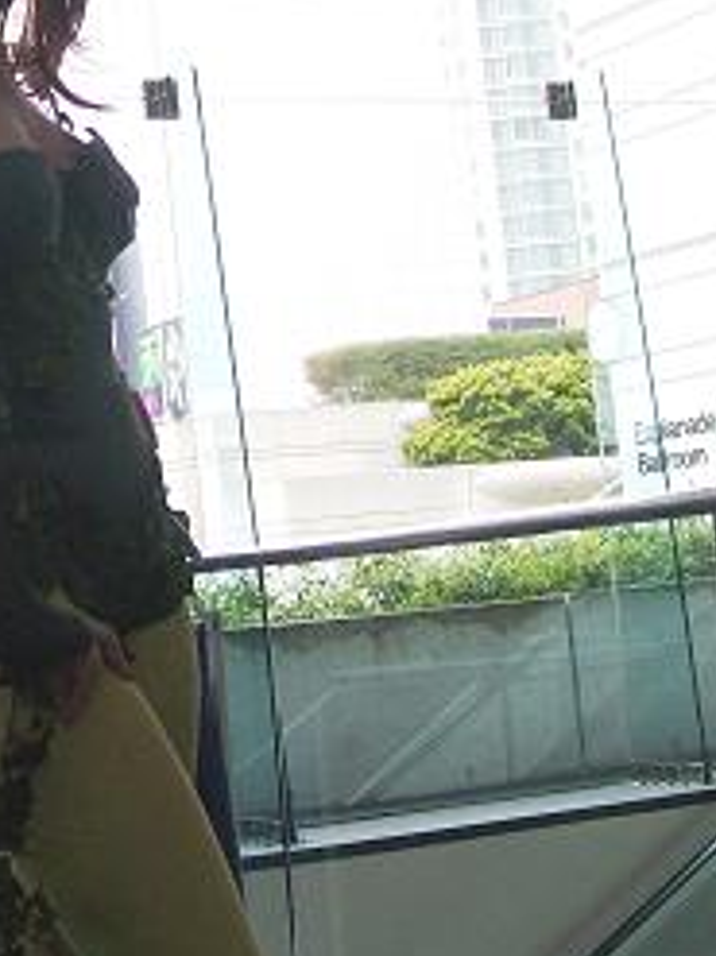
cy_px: 385
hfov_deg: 16.7
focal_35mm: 86
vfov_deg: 22.7
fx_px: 2374
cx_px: -29
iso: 64
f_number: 2.7
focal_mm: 6
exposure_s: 1/250
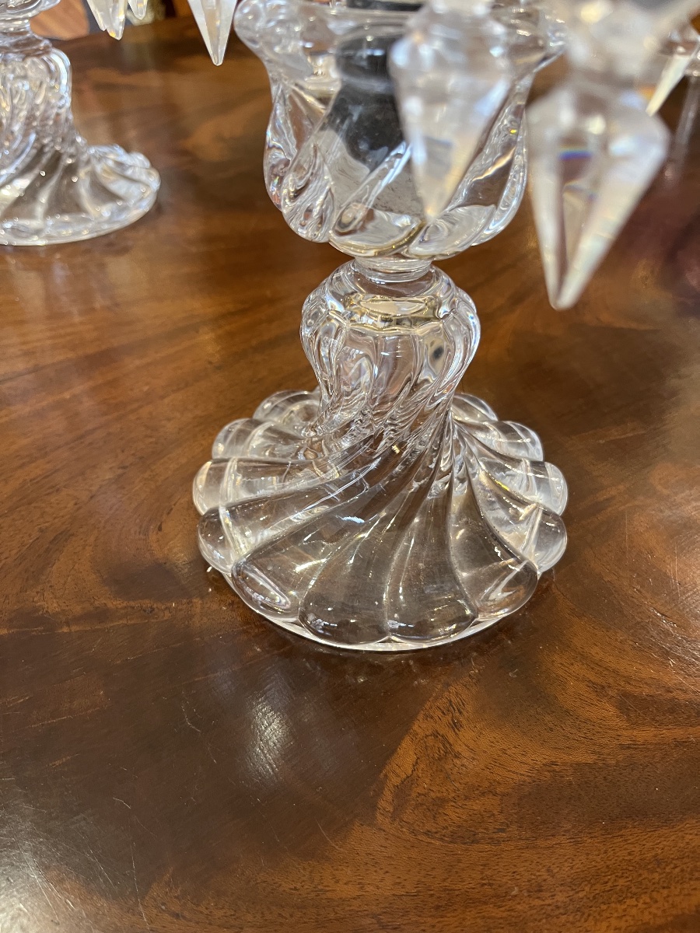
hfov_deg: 53.1
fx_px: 701
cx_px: 350
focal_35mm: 26
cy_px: 466
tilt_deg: -42.9
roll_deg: -0.6
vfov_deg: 67.3
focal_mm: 5.1
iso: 200
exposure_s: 1/50
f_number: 1.6
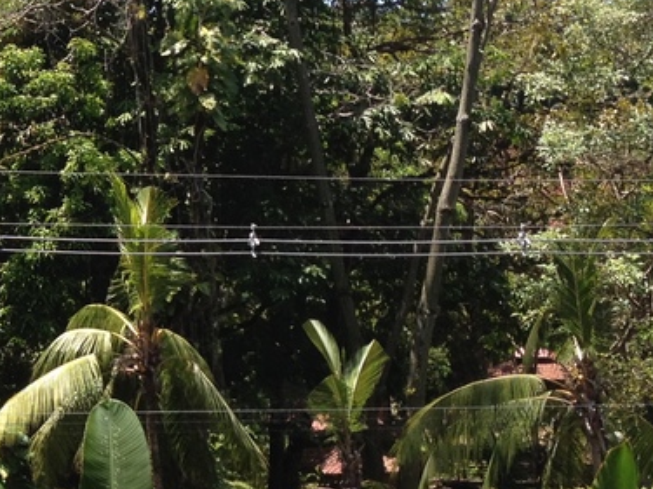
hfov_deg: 16.9
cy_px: 231
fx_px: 2112
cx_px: -87
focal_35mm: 112
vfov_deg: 13.2
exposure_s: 1/649
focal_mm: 4.28
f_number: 2.4
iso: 50
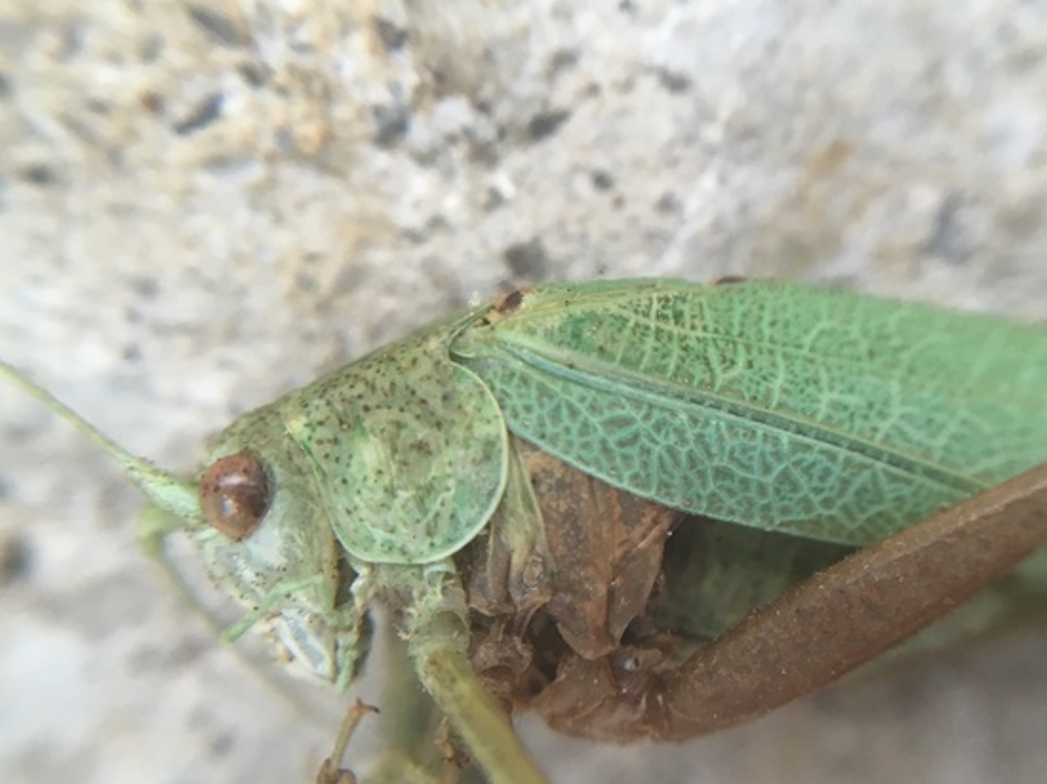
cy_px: 462
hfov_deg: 41.8
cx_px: 652
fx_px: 1360
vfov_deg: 32.1
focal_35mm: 45
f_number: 2.2
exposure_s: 1/33
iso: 80
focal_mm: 4.15
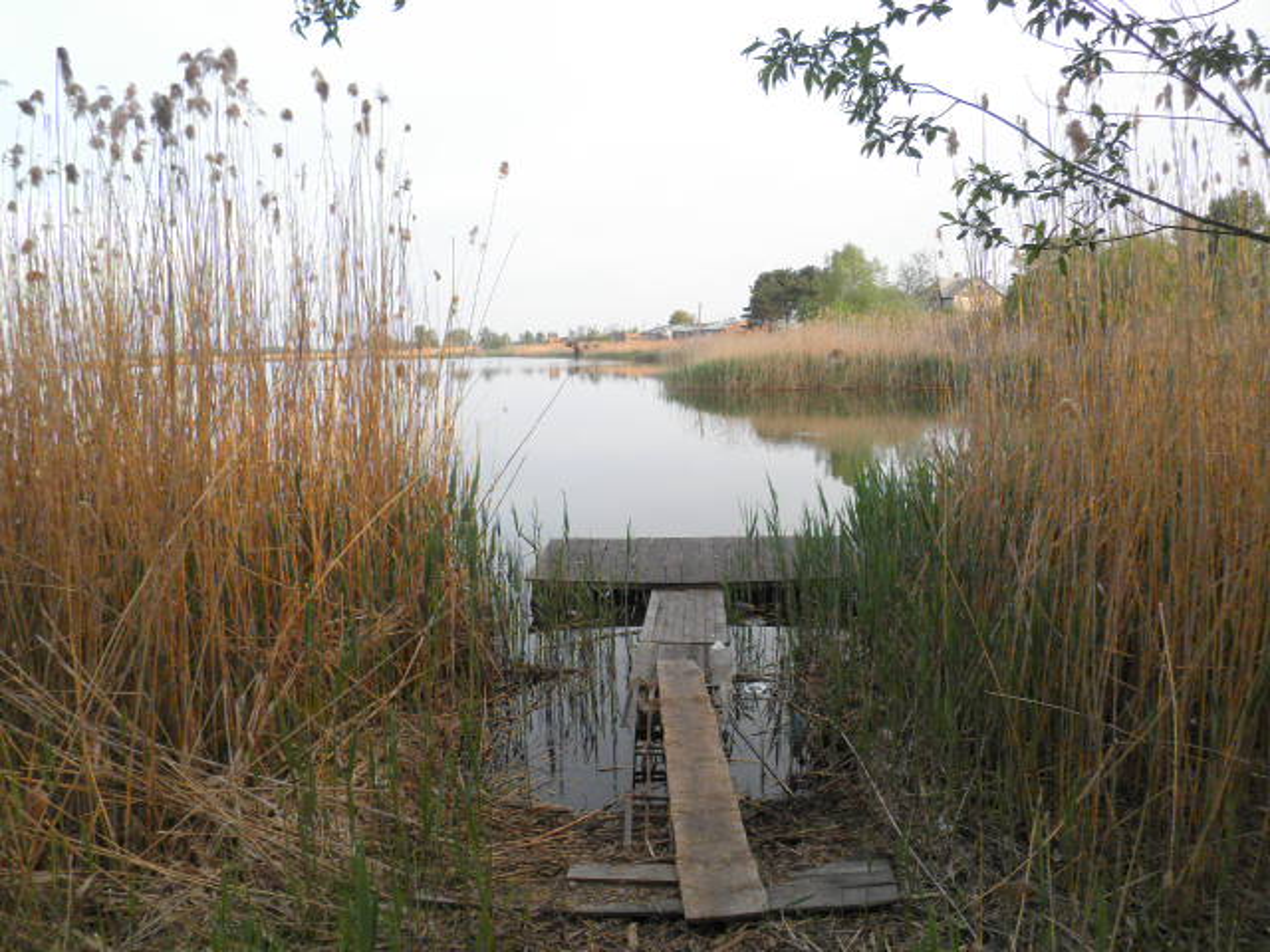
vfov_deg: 53.1
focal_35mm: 26
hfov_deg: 67.3
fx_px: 954
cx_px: 635
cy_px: 476
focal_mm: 4.7
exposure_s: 1/125
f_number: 2.8
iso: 64
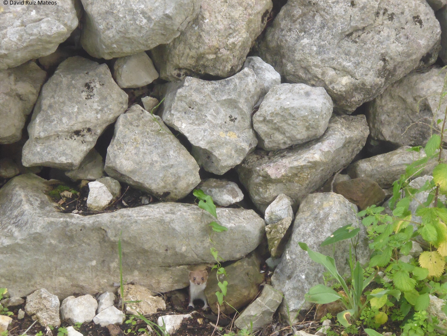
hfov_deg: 16.3
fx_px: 1563
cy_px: 168
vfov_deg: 12.2
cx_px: 224
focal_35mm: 121
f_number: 6.9
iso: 400
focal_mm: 21.5
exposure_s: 1/60
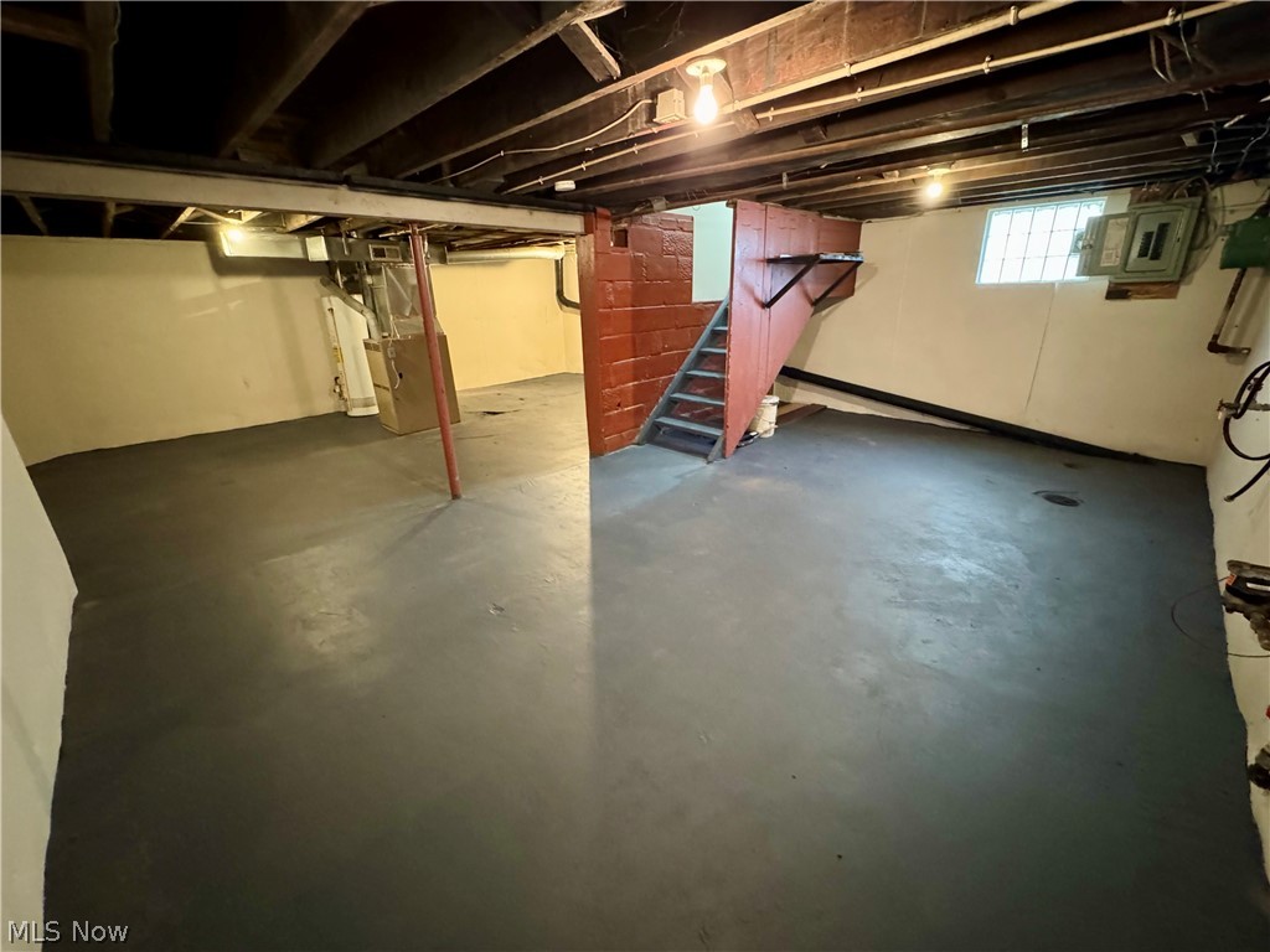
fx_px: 514
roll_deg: +1.5
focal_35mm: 14
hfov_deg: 102.1
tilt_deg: -19.5
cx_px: 635
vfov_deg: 85.7
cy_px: 476
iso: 1250
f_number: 2.2
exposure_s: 1/40
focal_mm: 2.22
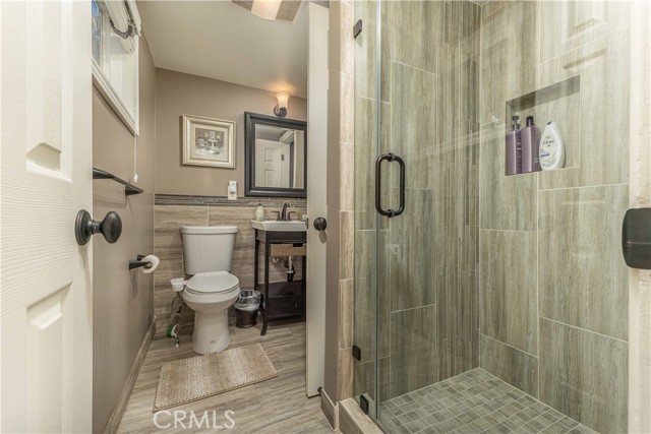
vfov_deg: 81.2
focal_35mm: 14
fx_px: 253
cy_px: 217
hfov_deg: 104.2
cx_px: 326
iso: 250
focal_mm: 14
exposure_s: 1/5
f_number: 6.3
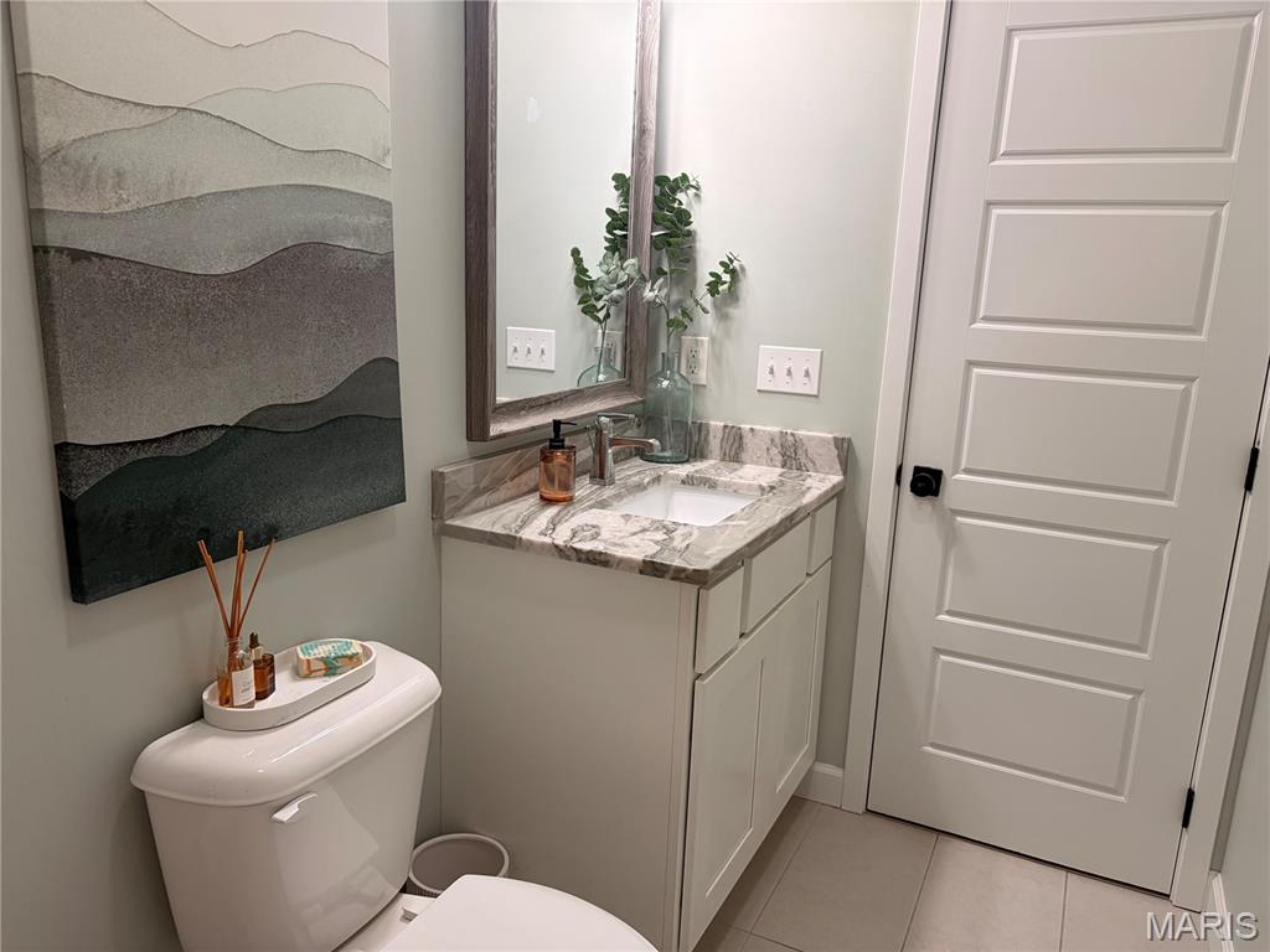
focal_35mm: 26
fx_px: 954
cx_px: 635
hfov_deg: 67.3
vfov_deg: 53.1
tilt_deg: -11.9
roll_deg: -1.3
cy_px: 476
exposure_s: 1/60
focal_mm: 5.96
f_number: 1.6
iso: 64
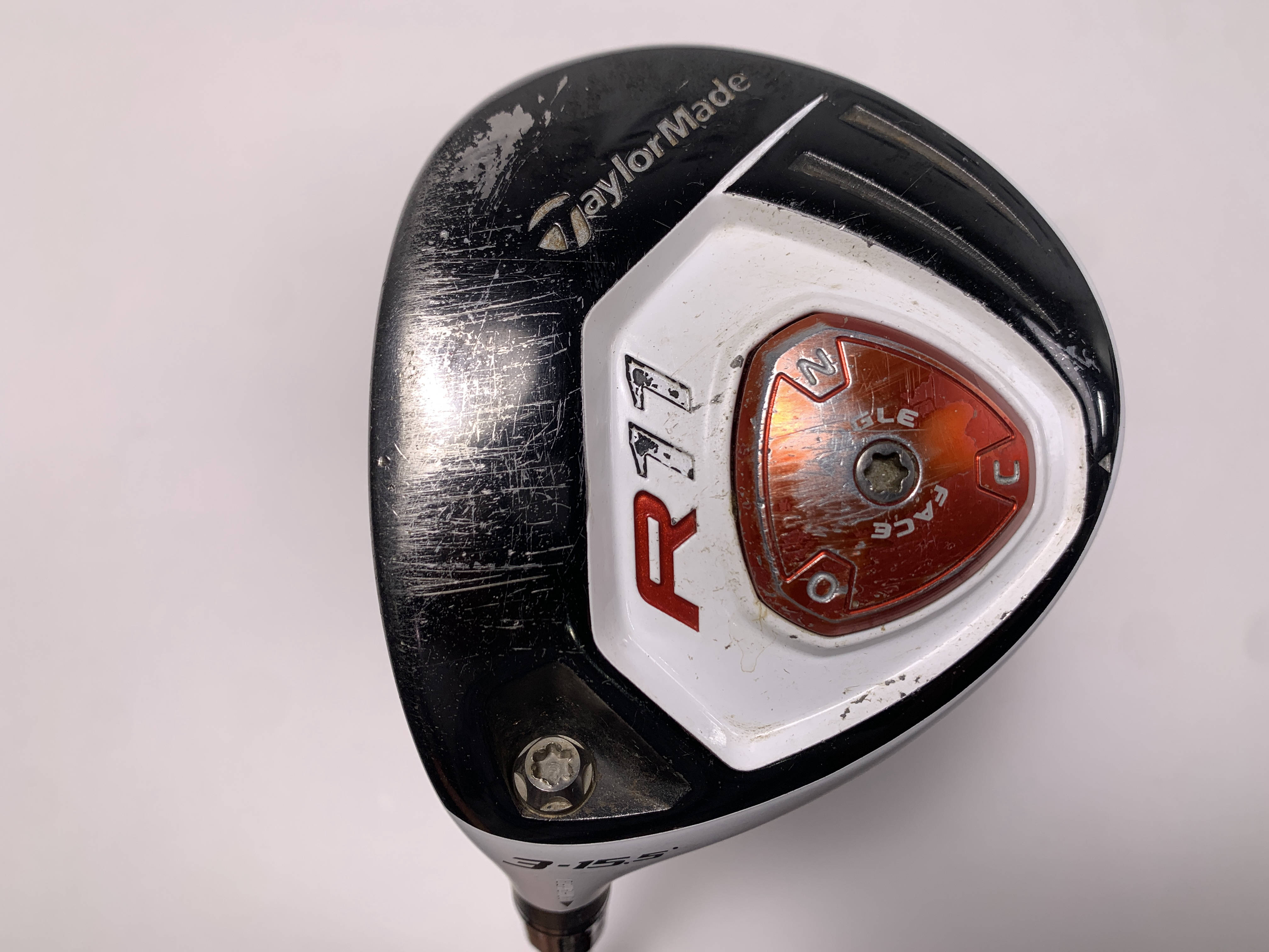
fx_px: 953
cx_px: 634
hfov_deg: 67.3
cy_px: 476
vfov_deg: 53.1
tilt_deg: -73.5
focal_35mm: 26
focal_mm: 4.25
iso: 25
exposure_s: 1/338
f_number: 1.8
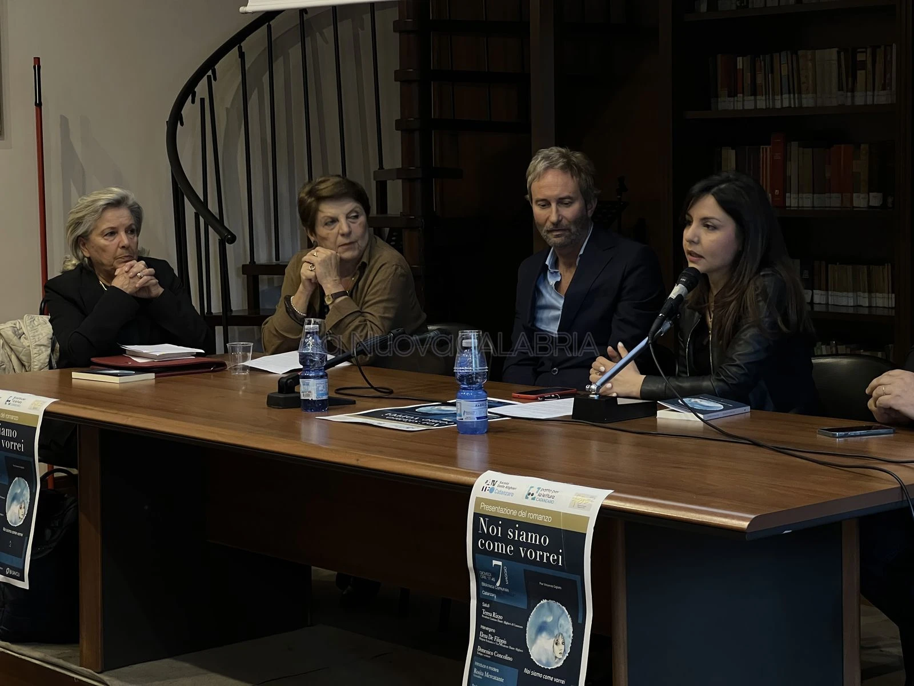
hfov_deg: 25.3
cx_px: 457
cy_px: 343
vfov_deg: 19.1
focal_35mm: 77
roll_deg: +1.2
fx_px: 2033
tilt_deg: -5.8
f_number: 2.8
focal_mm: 9
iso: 250
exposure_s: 1/50
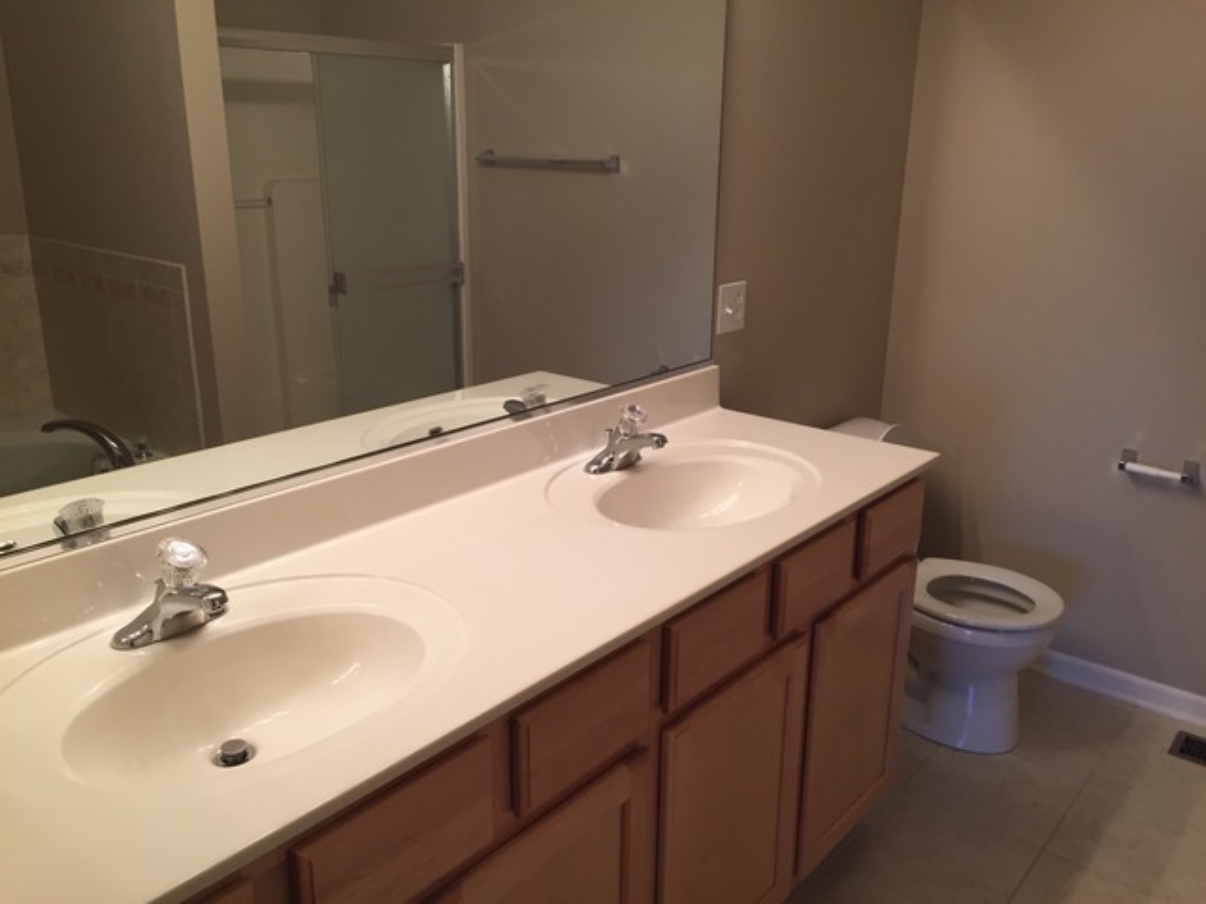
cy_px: 452
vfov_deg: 48.2
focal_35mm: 29
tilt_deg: -17.6
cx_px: 603
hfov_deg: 61.7
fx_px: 1010
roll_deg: -1.7
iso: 32
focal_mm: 4.15
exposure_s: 1/40
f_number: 2.2
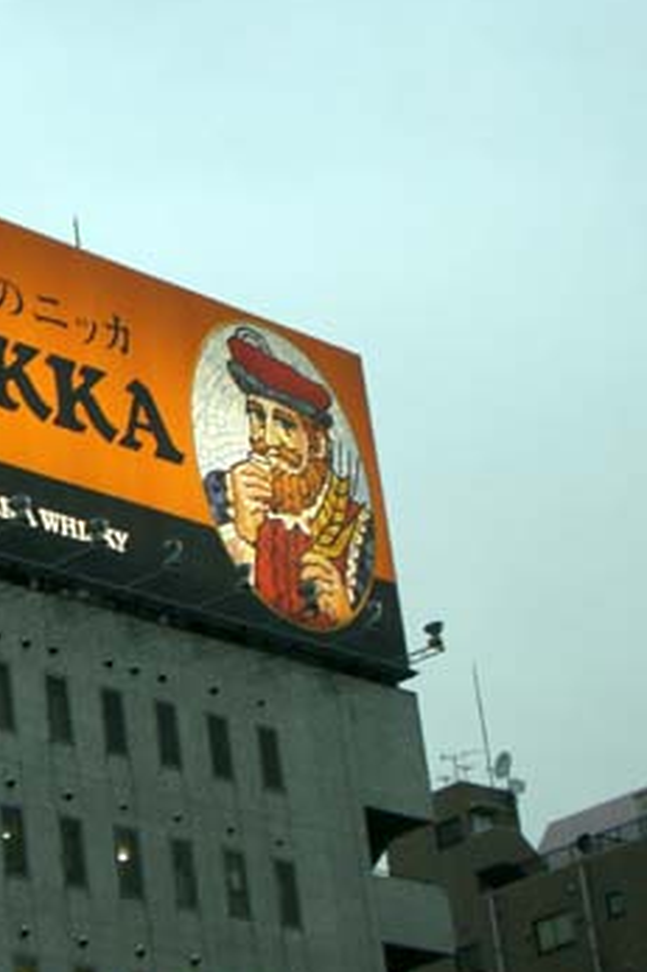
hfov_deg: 12.4
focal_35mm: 109
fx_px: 2941
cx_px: -14
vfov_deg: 18.8
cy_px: 514
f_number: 3.6
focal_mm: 10.7
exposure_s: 1/60
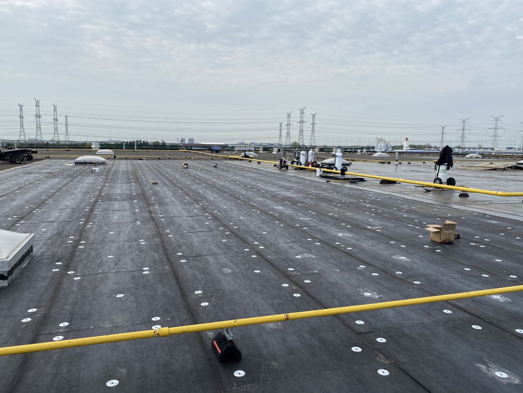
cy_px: 193
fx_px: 408
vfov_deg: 51.4
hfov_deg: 65.3
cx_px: 260
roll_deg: -1.2
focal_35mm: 27
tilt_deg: -6.6
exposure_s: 1/2755
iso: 32
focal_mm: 4.25
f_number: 1.8
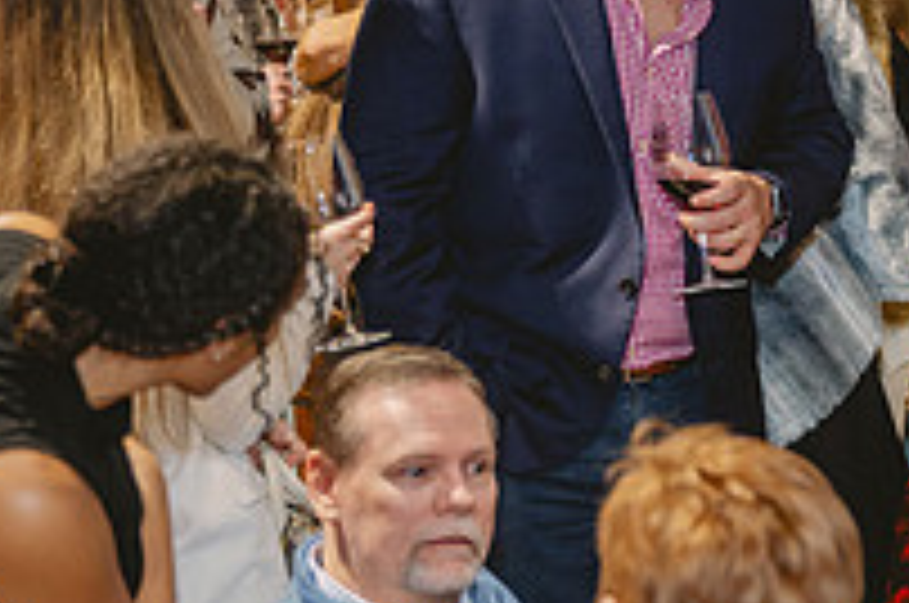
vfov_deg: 8.0
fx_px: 4311
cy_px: 440
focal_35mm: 171
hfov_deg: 11.8
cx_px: 1066
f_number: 2.8
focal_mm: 56
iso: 1250
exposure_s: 1/160
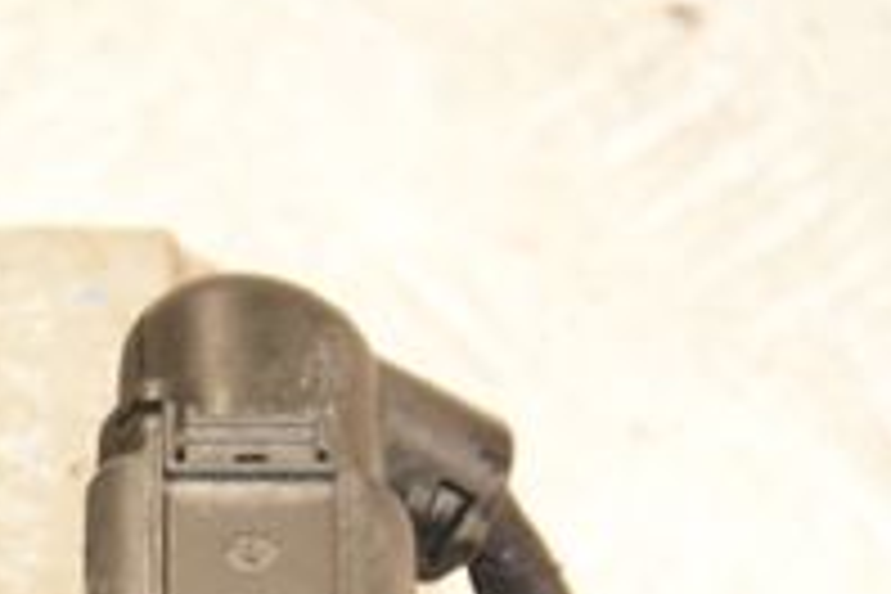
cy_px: 688
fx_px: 8414
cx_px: -252
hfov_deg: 6.0
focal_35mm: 340
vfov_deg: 4.0
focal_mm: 70
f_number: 5.6
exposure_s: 1/200
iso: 1600
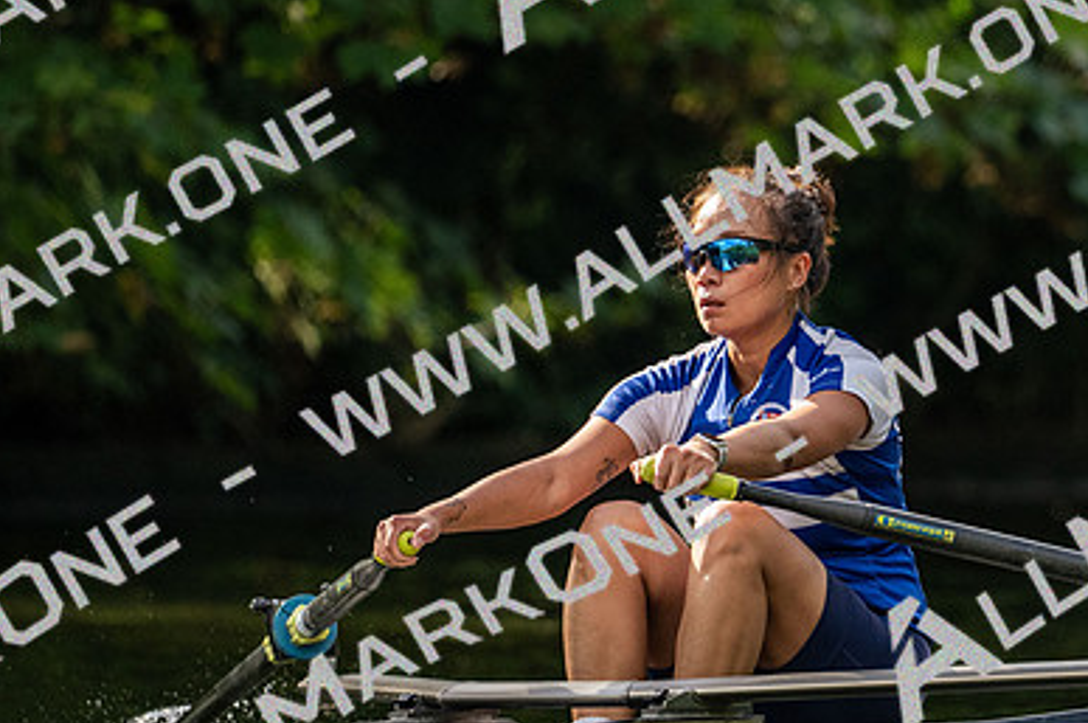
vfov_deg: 1.5
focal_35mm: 900
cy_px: 464
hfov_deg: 2.3
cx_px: 647
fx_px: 27165
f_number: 4.5
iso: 900
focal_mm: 400
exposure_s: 1/2500
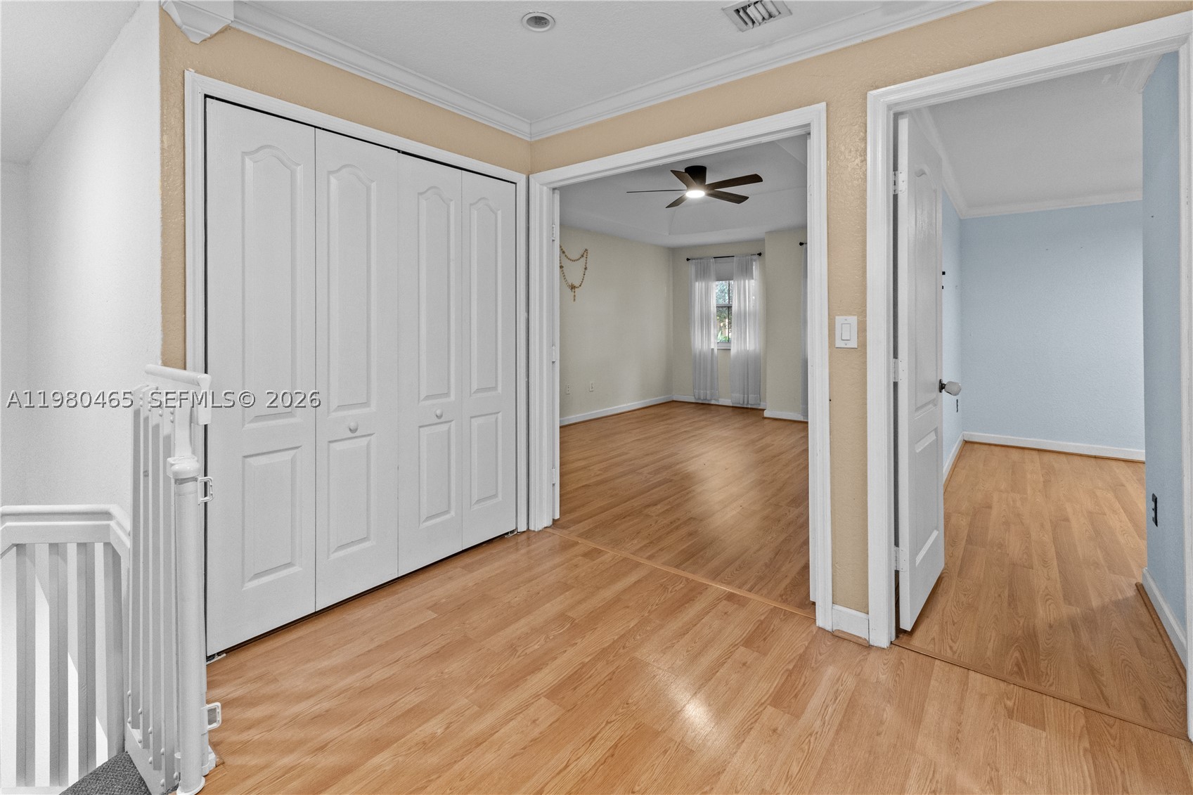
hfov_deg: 100.4
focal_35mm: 15
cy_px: 398
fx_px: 497
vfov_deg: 77.3
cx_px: 596
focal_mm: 10
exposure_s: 1/2
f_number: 9
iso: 640
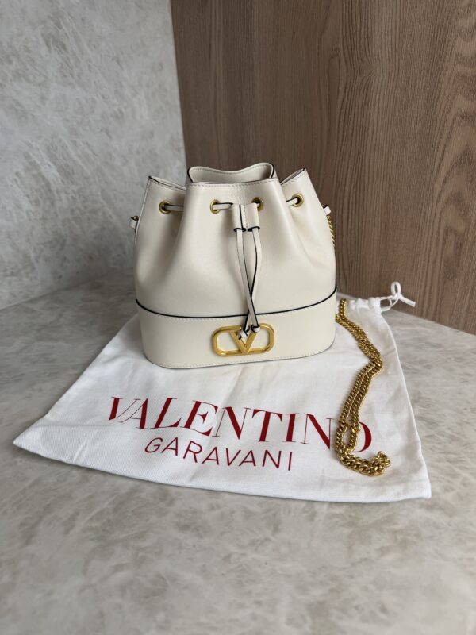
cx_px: 238
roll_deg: +2.9
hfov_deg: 56.8
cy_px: 318
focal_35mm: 24
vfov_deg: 71.6
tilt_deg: -27.6
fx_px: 440
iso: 64
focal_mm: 6.76
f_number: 1.78
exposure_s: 1/223
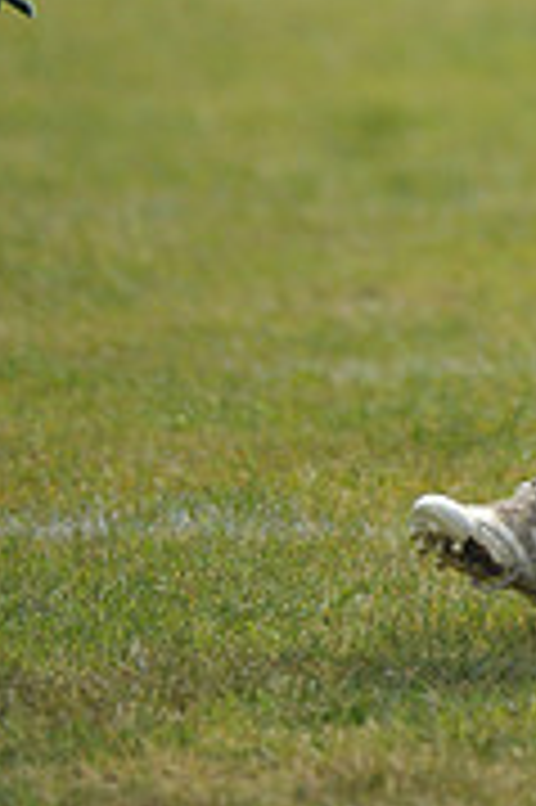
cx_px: 770
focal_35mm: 1294
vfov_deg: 1.6
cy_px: -297
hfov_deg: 1.1
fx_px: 28953
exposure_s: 1/3200
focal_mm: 400
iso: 640
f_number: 4
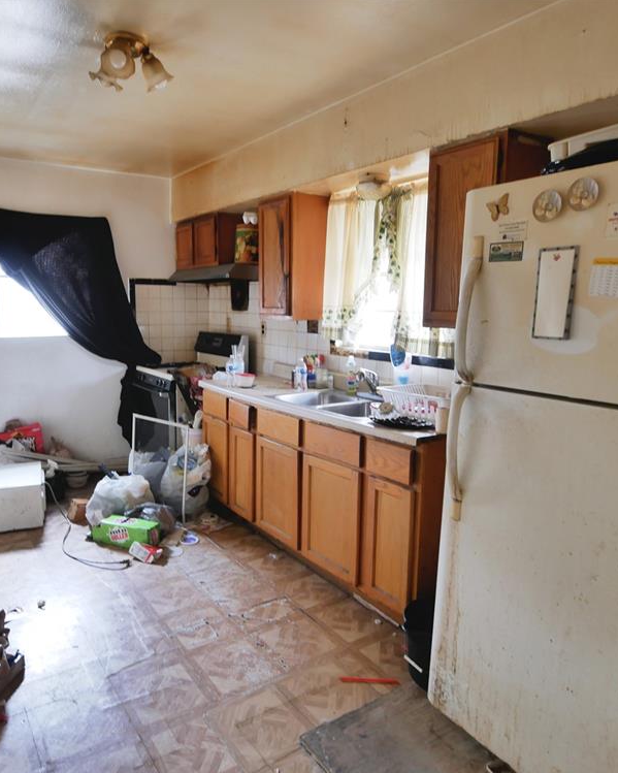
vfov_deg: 70.3
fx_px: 549
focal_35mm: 24
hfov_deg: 58.5
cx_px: 259
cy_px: 393
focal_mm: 9
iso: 800
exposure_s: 1/3.2
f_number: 4
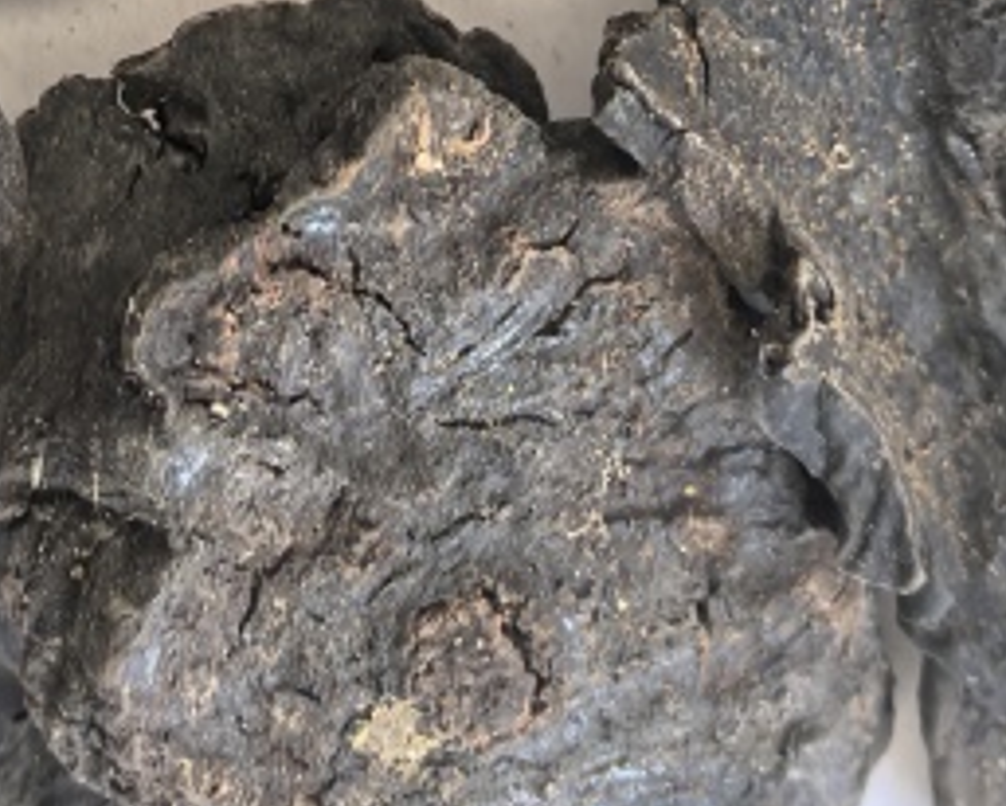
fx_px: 2443
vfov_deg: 17.7
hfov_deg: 23.2
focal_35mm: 82
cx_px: 341
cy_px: -196
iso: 320
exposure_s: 1/100
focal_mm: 5.75
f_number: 2
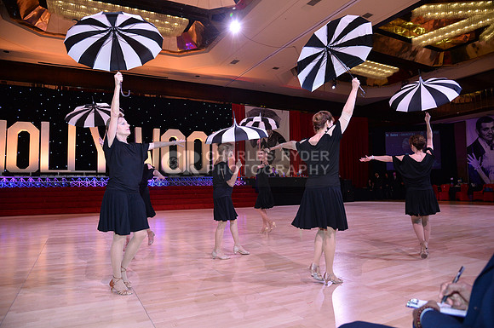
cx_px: 247
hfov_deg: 73.8
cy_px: 164
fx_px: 329
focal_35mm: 24
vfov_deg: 53.0
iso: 1600
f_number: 4.5
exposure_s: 1/250
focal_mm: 24
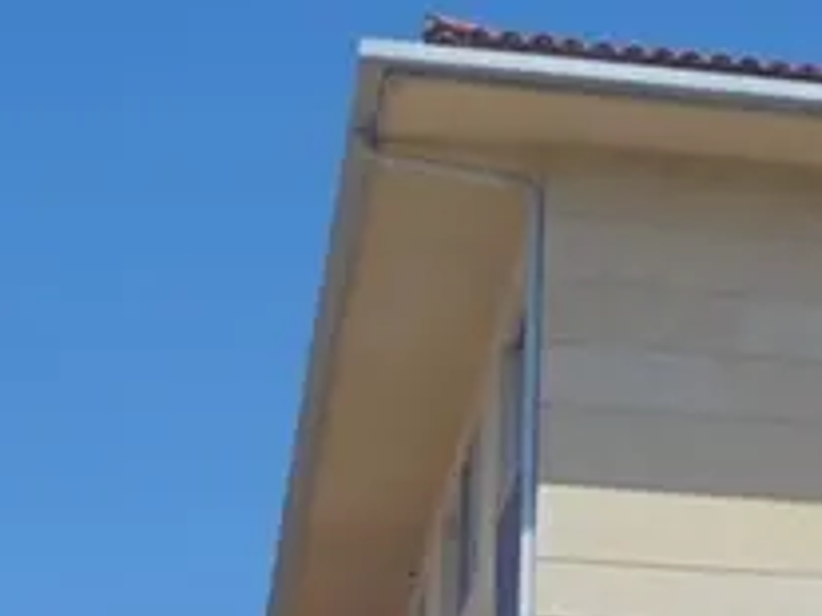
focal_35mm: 140
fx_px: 3323
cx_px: 1177
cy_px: 823
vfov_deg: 10.3
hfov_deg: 13.4
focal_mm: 6.1
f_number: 12.5
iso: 100
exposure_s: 1/100
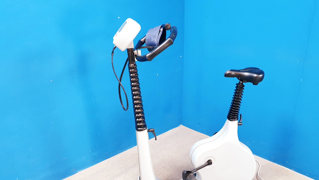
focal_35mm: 31
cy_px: 111
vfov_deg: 37.6
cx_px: 171
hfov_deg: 62.5
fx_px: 262
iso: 320
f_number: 2.4
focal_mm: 4.3
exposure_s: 1/33
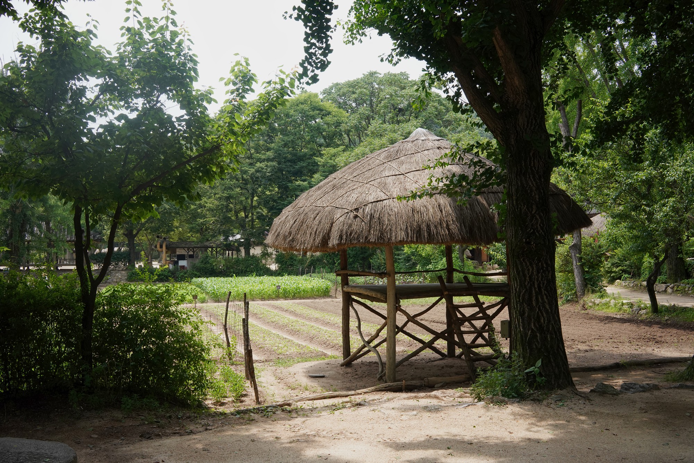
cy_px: 232
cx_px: 347
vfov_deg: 37.9
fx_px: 675
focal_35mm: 35
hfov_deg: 54.4
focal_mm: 35
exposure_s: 1/200
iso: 800
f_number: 14
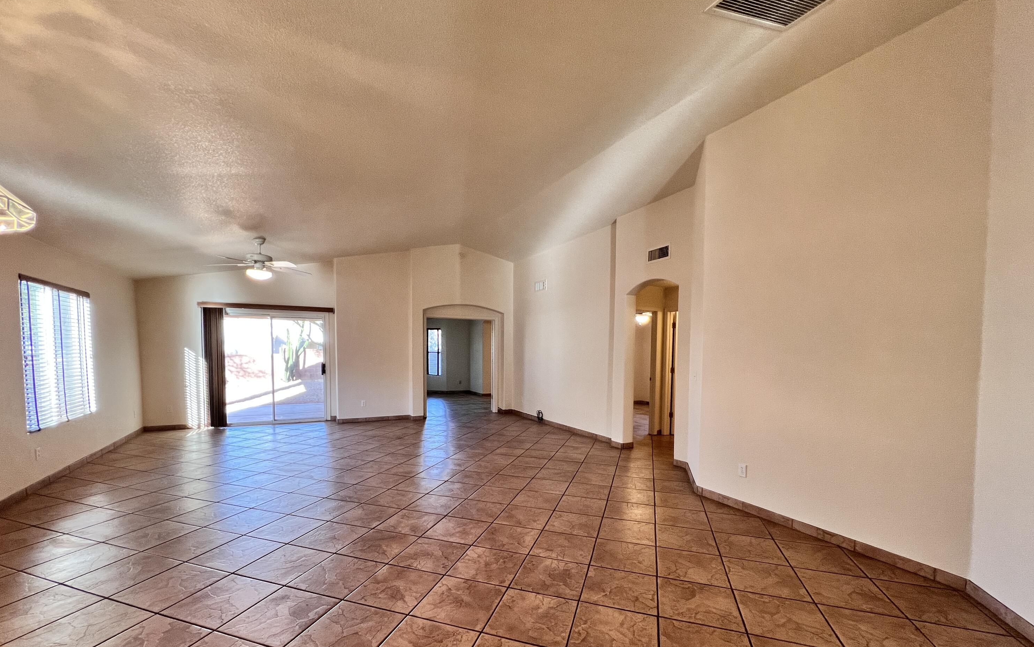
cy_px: 373
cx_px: 513
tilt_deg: -3.0
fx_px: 395
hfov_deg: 105.3
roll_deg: -0.3
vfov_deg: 78.1
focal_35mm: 14
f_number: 1.8
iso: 160
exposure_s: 1/120
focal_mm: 1.57
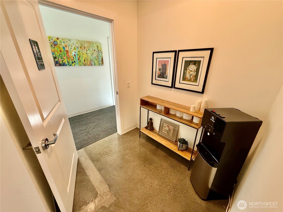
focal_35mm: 14
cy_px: 106
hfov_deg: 102.1
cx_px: 142
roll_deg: -1.5
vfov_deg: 85.7
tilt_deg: -21.0
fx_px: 114
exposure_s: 1/60
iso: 200
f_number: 2.2
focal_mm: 2.22
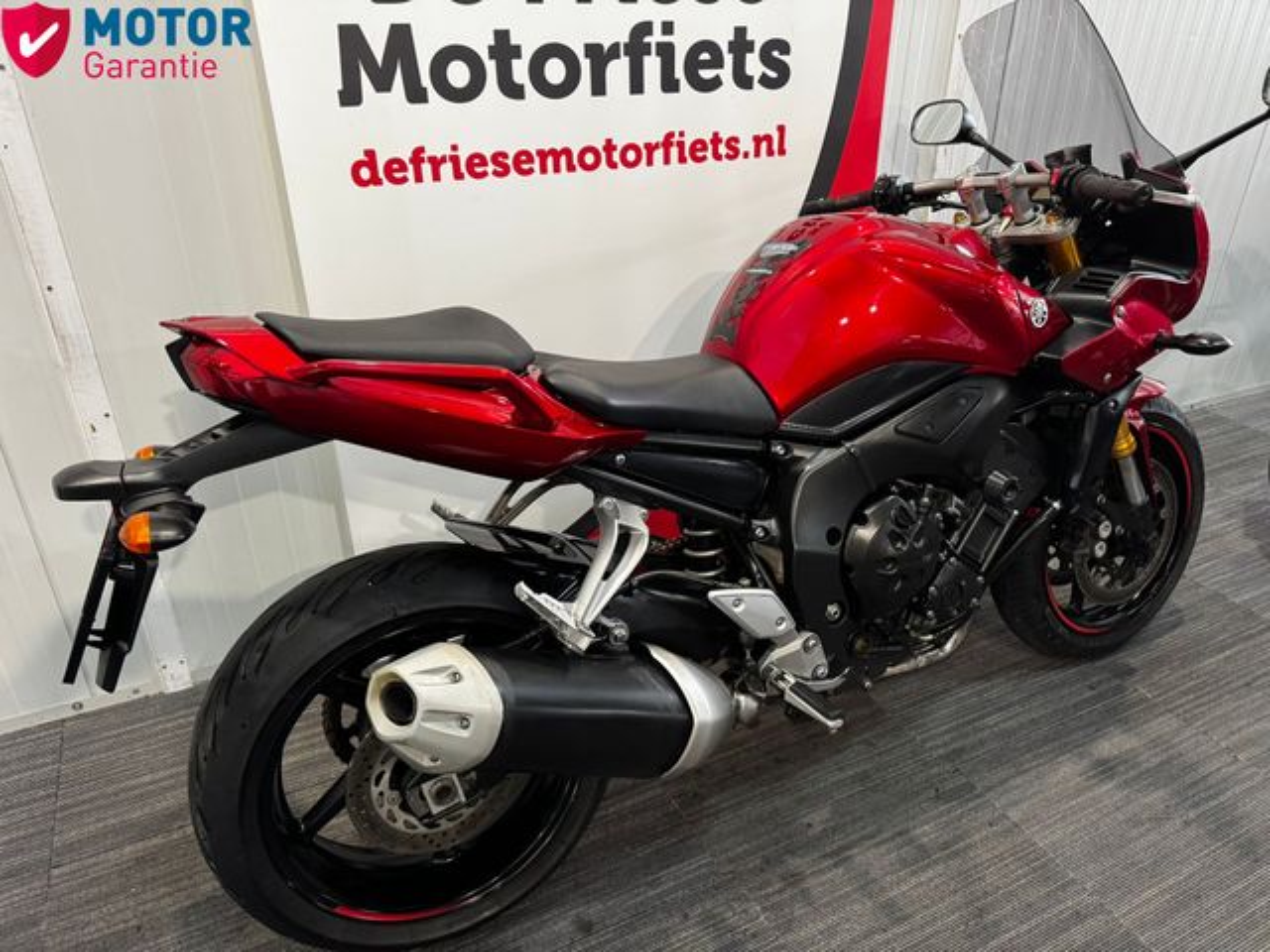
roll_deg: +1.2
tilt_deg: -27.9
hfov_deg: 71.6
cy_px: 476
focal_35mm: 24
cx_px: 635
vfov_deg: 56.8
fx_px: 881
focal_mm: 6.76
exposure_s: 1/50
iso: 320
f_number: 1.78
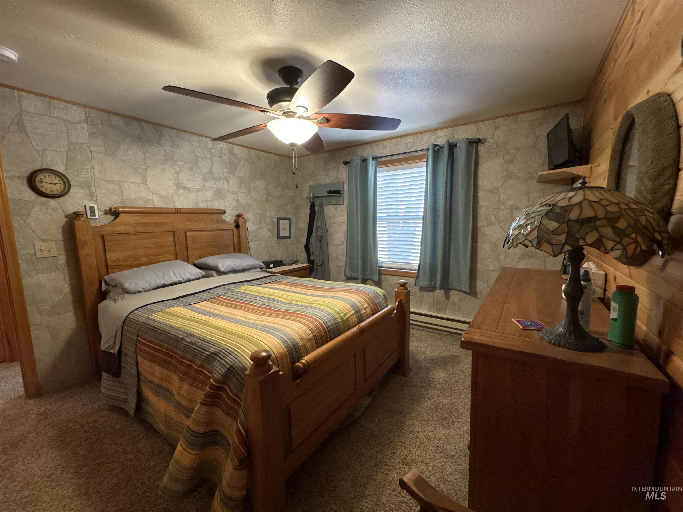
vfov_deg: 85.7
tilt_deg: -6.7
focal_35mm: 14
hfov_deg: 102.1
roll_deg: +1.0
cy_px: 256
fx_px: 276
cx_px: 342
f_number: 2.2
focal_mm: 2.22
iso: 640
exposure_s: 1/60
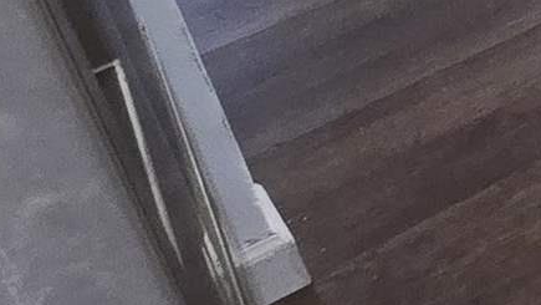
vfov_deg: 10.1
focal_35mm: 100
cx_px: 1719
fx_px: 1435
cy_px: -499
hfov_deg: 10.8
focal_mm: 2.2
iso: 125
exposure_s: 1/60
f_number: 2.2
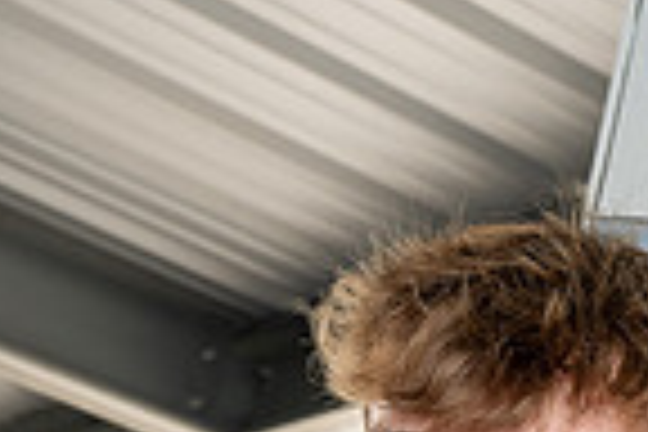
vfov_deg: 9.8
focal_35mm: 125
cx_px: 243
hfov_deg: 16.4
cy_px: 981
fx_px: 2250
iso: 800
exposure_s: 1/250
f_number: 7.1
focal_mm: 40
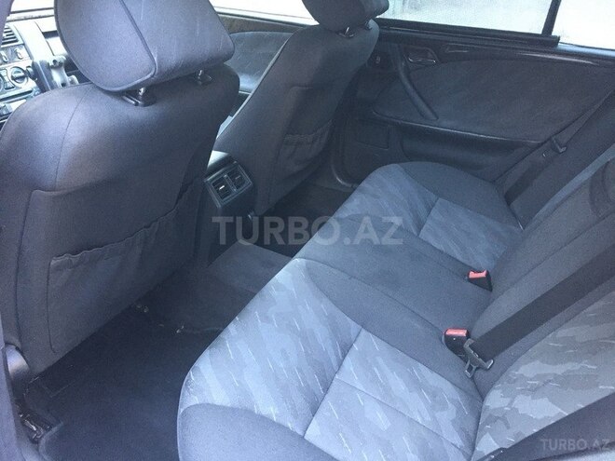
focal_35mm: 29
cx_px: 308
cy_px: 230
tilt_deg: -33.0
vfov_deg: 48.2
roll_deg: +2.2
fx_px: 515
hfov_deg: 61.7
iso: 320
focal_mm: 4.15
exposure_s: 1/17
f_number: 2.2
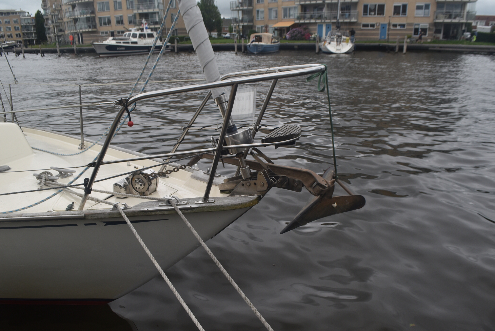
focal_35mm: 27
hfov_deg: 67.3
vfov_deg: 48.0
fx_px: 372
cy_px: 166
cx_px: 248
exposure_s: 1/250
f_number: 8
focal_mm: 18
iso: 200
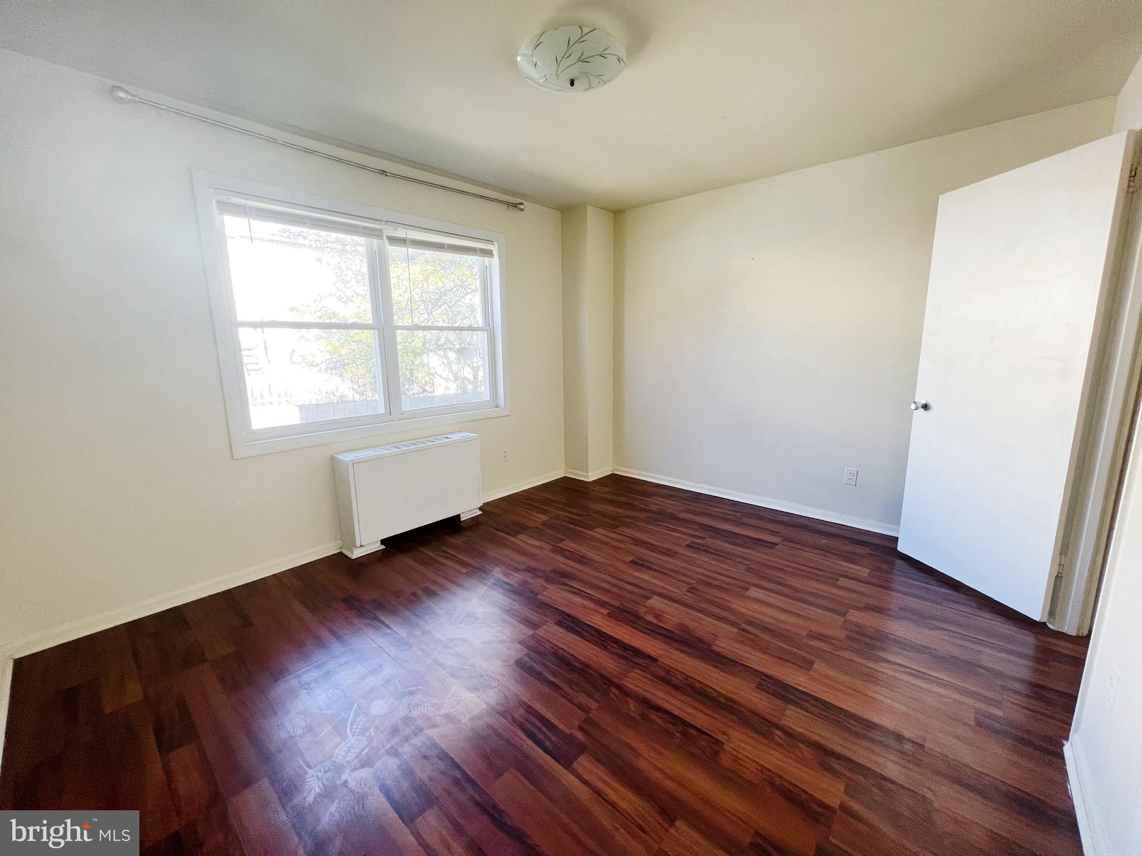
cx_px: 571
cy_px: 428
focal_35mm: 13
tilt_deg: -10.8
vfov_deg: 89.9
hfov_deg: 106.2
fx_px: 429
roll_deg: +1.1
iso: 160
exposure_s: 1/120
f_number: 1.8
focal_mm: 1.57
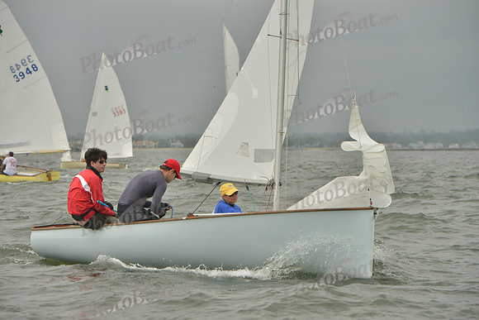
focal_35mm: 160
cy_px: 160
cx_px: 240
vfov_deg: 8.6
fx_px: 2129
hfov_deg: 12.8
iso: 400
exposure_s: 1/1250
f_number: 9
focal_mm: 160
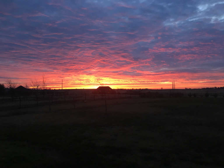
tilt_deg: +2.1
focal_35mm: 29
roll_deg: +0.4
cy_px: 84
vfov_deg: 48.2
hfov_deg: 61.7
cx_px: 112
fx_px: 188
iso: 100
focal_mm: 4.15
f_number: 2.2
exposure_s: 1/30
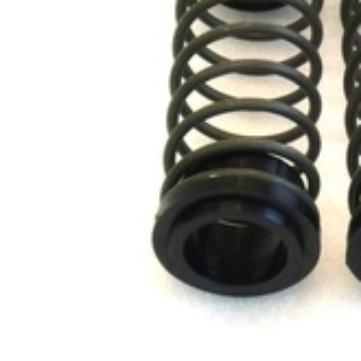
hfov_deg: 9.6
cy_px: 106
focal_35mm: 180
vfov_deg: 9.7
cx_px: 414
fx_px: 2124
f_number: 4.7
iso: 200
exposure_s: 1/80
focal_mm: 13.02
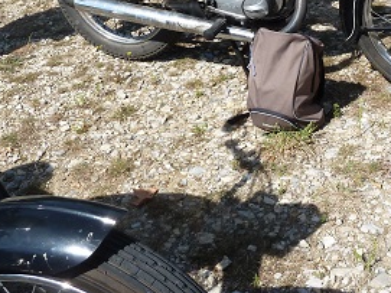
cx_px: 355
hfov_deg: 30.7
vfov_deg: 23.2
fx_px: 677
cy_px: -15
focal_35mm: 60
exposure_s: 1/400
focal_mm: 4.1
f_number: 4
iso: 80
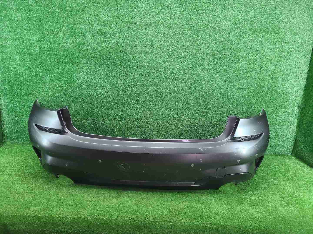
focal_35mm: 26
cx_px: 156
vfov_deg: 53.1
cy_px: 117
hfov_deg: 67.3
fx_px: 235
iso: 256
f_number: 1.8
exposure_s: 1/50
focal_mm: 5.4
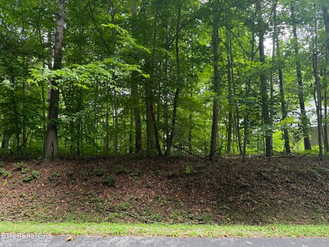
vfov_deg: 56.8
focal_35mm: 24
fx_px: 228
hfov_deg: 71.6
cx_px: 164
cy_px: 124
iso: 200
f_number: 1.78
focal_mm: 6.76
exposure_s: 1/150
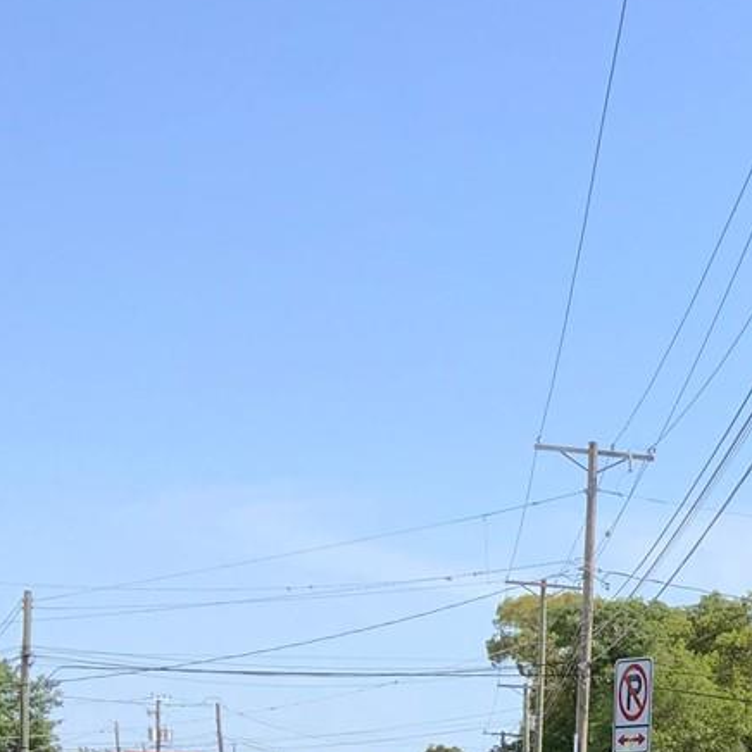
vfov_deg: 17.5
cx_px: 1209
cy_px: 926
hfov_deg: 16.4
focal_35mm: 94
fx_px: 2310
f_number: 1.8
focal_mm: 3
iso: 16
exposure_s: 1/997
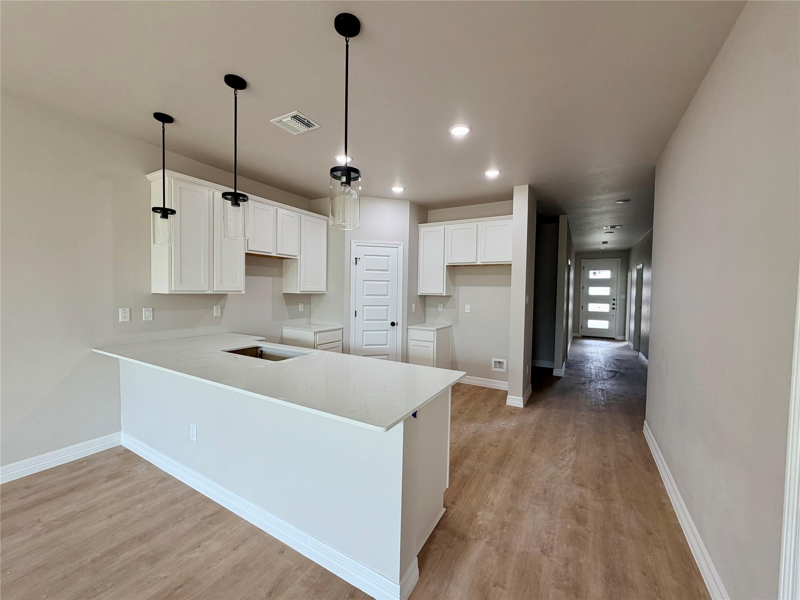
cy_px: 300
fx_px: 324
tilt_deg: -2.4
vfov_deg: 85.7
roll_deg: -0.6
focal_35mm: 14
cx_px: 400
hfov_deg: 102.1
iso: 125
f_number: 2.2
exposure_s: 1/120
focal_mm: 2.22
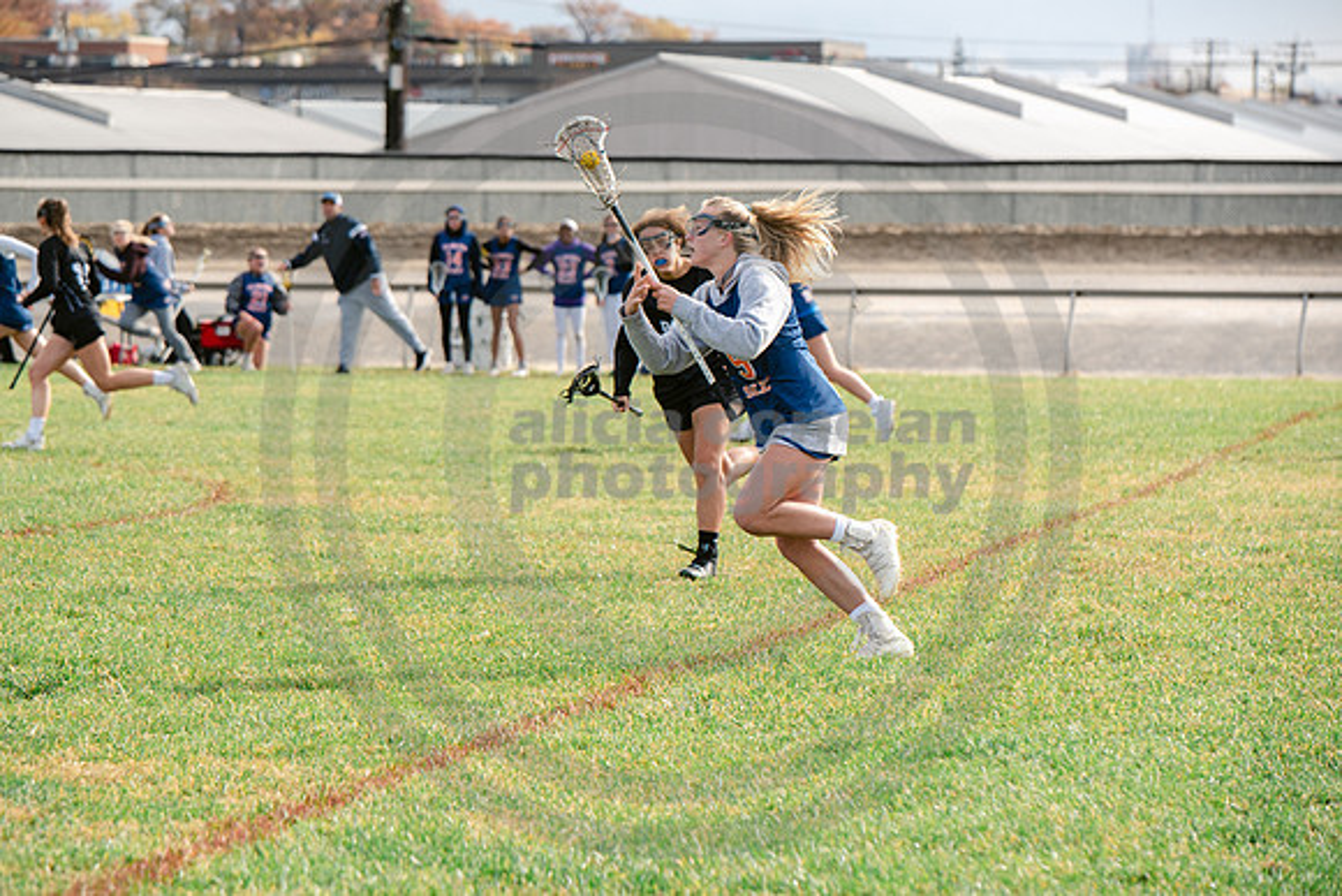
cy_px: 447
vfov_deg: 8.9
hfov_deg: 13.4
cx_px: 693
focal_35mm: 154
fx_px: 5726
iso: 400
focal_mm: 145
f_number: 5
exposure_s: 1/1600
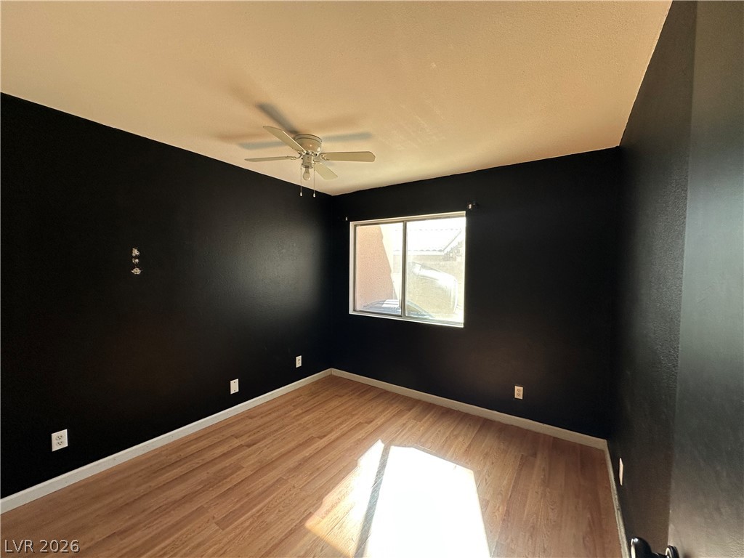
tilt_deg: -1.3
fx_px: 301
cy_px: 279
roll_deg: -0.9
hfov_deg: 102.1
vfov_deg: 85.7
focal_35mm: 14
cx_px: 372
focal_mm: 2.22
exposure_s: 1/99
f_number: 2.2
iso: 80
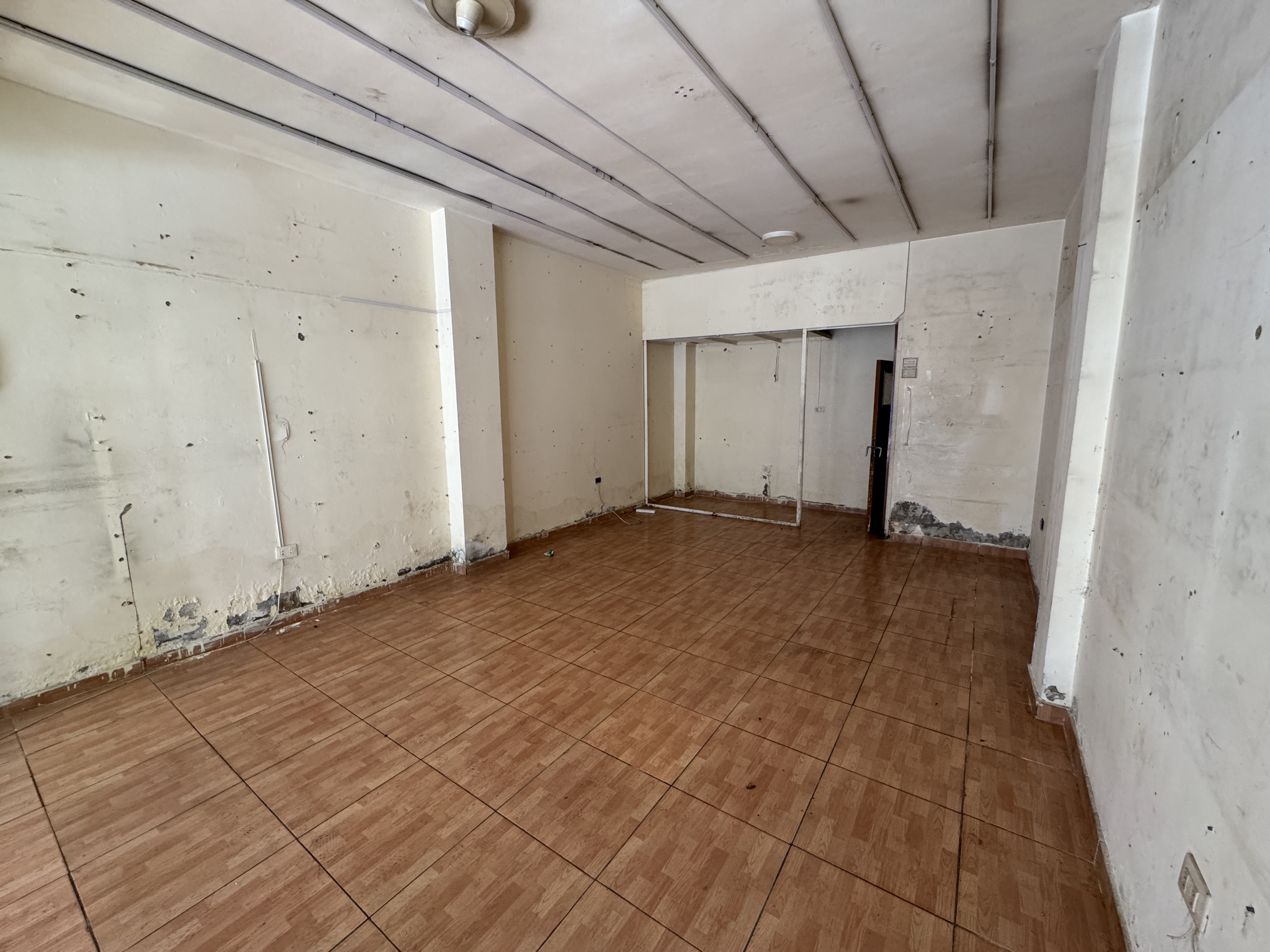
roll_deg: +0.7
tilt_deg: -7.7
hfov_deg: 102.1
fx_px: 514
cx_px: 635
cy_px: 476
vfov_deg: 85.7
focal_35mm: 14
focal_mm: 2.22
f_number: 2.2
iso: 320
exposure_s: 1/99
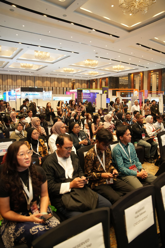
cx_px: 82
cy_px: 124
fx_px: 165
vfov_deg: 73.7
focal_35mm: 24
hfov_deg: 53.1
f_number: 2.8
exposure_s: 1/100
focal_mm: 24
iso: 1250
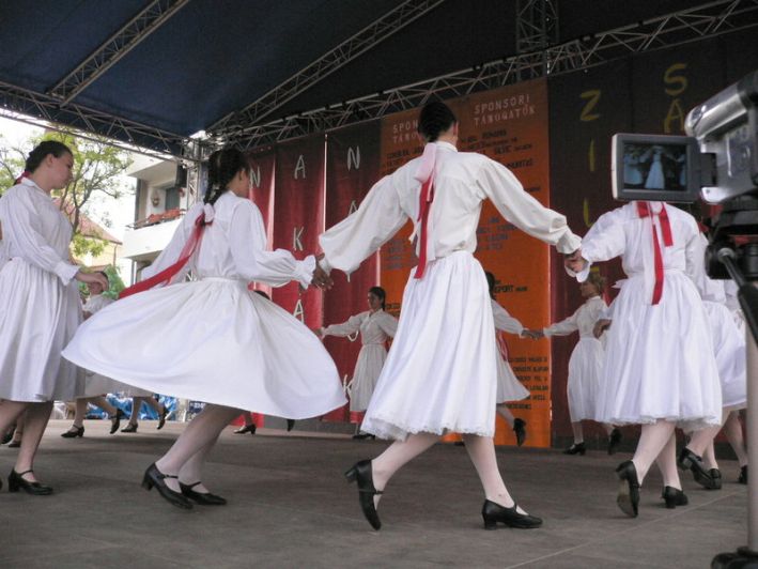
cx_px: 379
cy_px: 284
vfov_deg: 40.7
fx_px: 767
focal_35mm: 35
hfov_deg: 52.6
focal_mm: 5.8
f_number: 2.8
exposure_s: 1/640
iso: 400
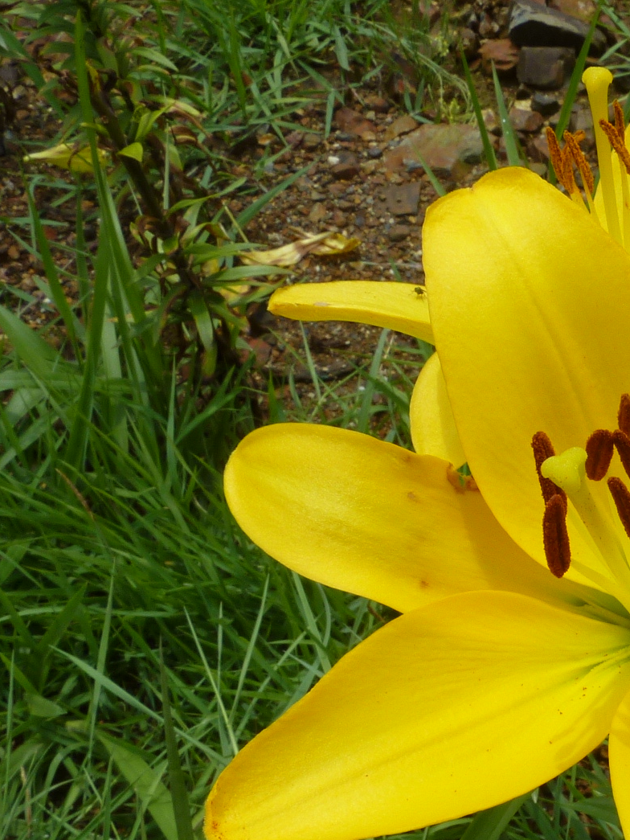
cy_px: 617
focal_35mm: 49
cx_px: 671
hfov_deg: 27.5
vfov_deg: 38.0
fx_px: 1189
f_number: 5.6
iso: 80
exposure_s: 1/500
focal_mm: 4.1
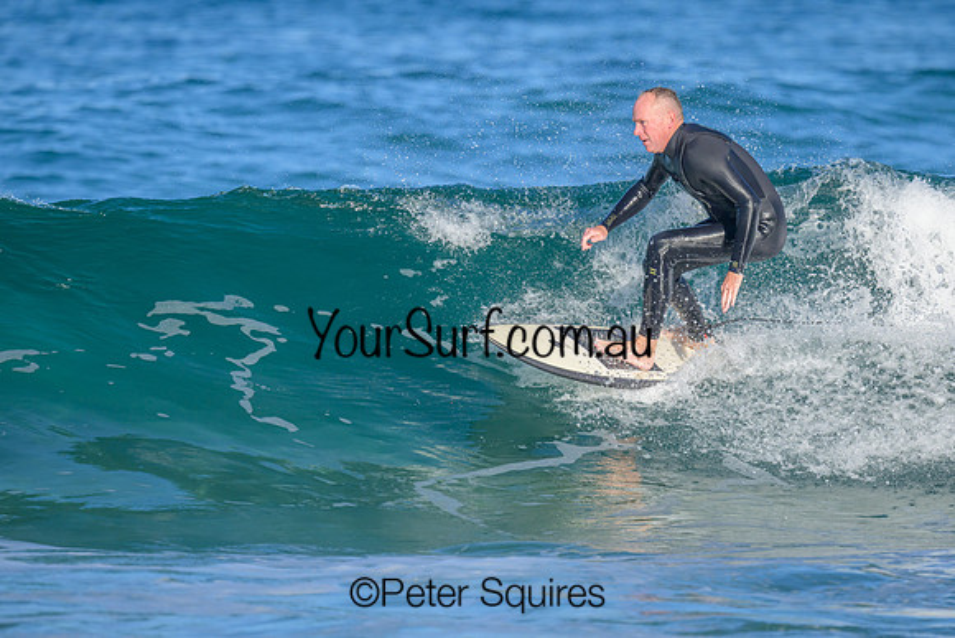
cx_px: 552
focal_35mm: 925
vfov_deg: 1.5
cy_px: 305
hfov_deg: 2.2
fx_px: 24549
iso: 360
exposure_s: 1/2000
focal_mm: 800
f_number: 6.3
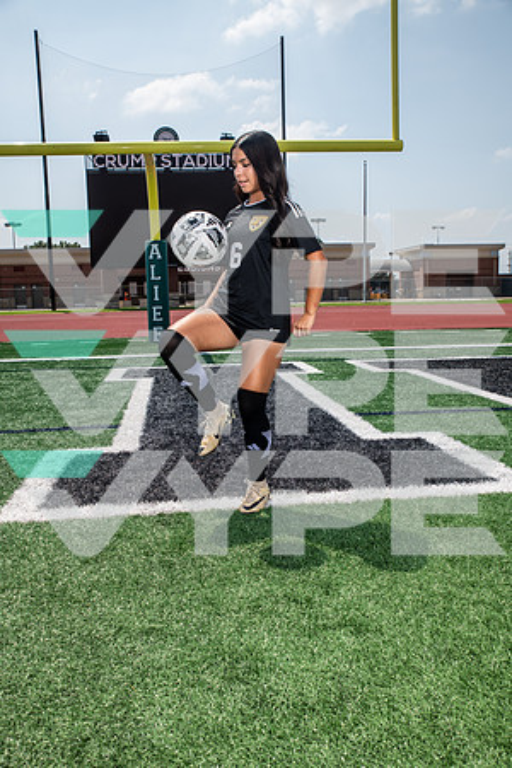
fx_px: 725
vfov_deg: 55.8
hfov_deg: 38.9
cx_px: 256
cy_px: 384
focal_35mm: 34
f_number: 7.1
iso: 100
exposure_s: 1/320
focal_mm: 34
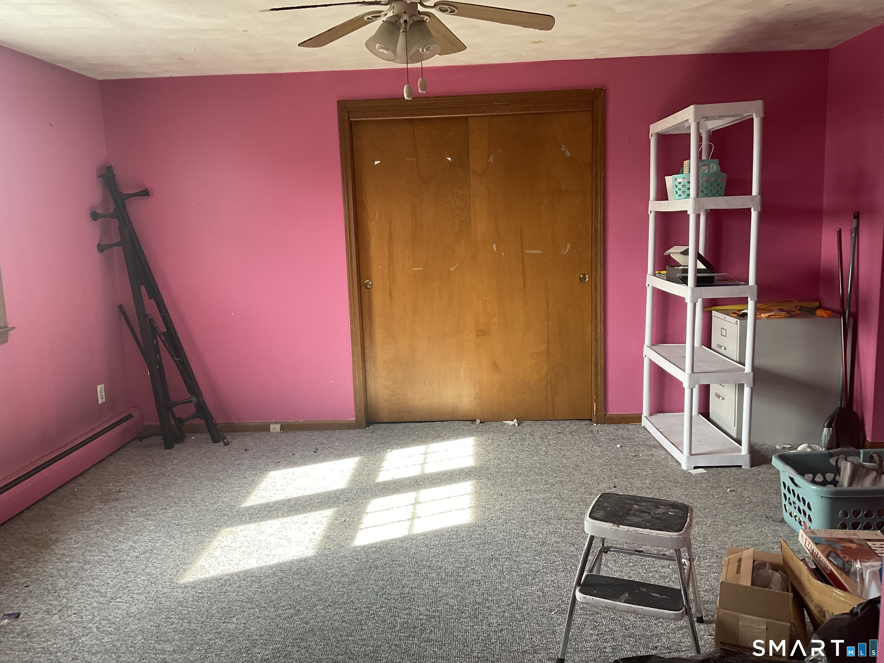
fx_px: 741
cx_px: 442
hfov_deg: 61.7
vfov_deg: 48.2
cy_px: 332
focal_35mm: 29
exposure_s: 1/117
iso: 64
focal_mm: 3
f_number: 1.8
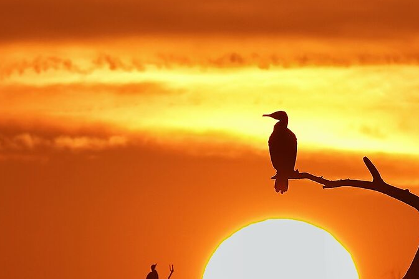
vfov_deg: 1.0
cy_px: 106
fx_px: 16119
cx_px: 263
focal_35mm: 1385
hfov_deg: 1.5
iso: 125
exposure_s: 1/640
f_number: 10
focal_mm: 259
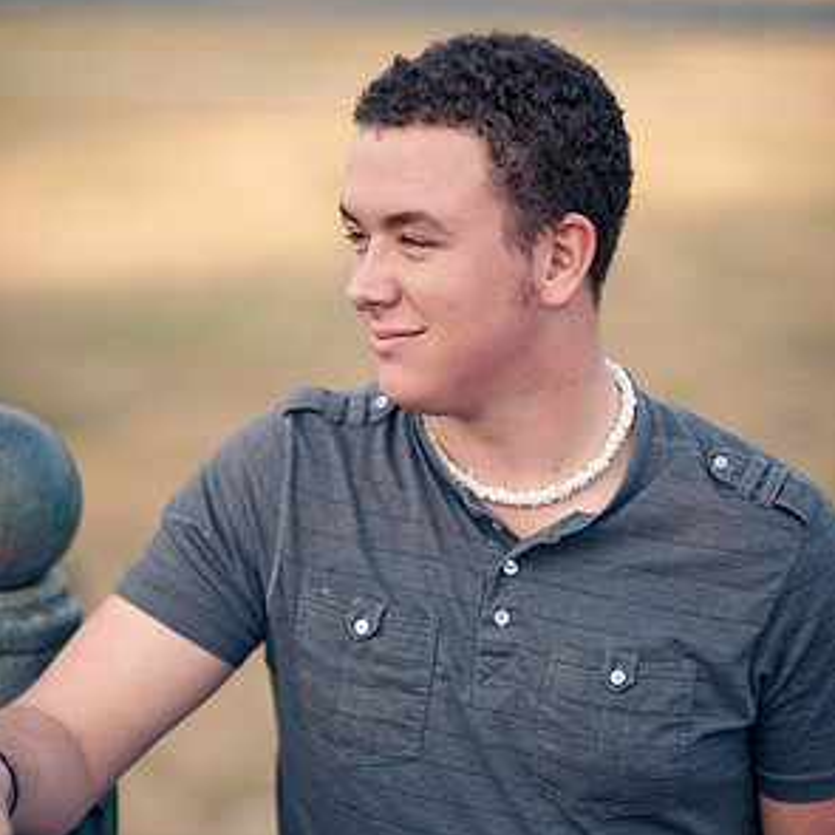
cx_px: 418
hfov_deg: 15.8
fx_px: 3002
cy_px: 507
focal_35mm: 110
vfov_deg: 15.8
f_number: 1.8
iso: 200
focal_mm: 85
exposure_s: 1/1250
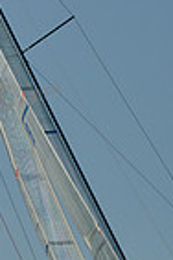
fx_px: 2076
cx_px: 157
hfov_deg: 4.8
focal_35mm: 288
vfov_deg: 7.1
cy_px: 186
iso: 280
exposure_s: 1/1000
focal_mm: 70
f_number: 6.3
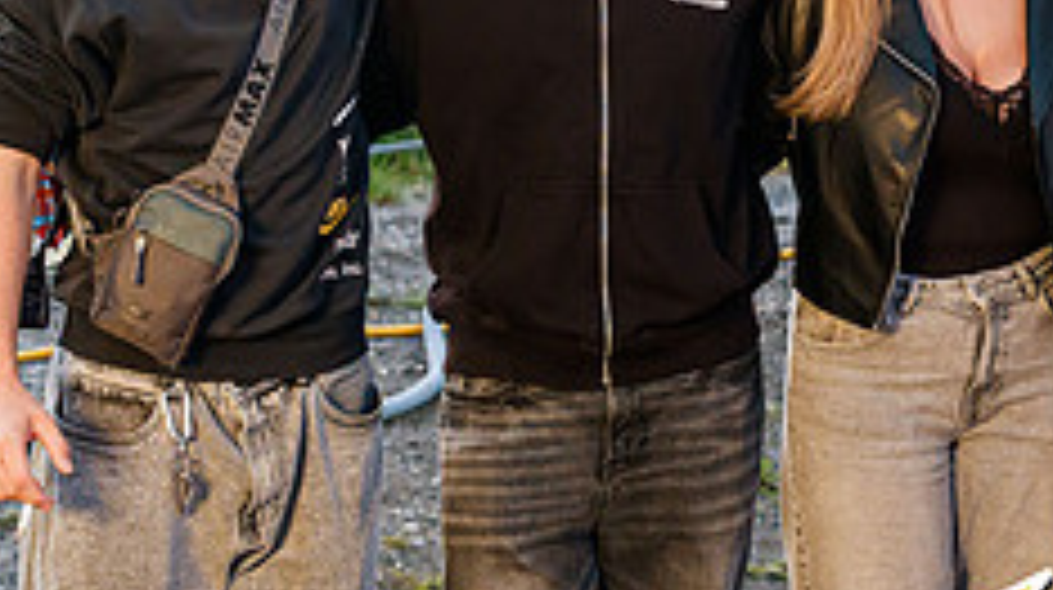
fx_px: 2538
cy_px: 38
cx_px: 868
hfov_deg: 23.0
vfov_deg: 13.1
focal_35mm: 91
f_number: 2.8
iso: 2500
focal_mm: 35
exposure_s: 1/100
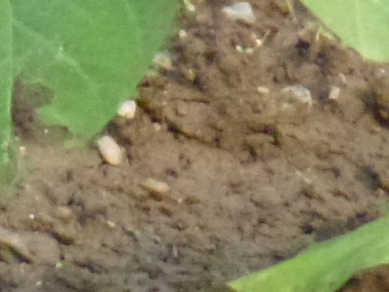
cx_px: -307
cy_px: 203
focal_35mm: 2182
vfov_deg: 0.7
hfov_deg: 0.9
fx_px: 24514
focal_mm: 68.8
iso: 800
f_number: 5.9
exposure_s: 1/500
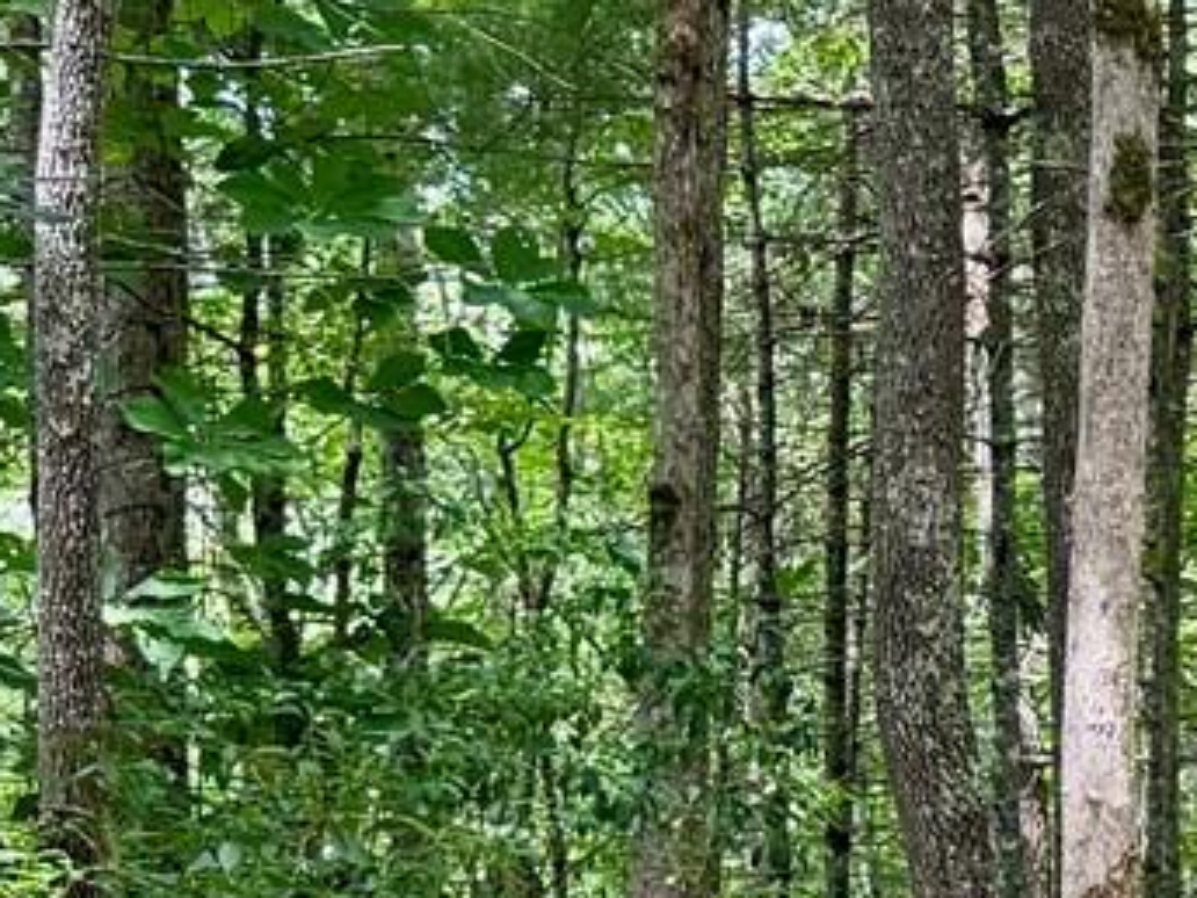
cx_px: 1987
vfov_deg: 10.4
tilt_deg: -2.9
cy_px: 386
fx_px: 4945
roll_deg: +0.5
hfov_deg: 12.8
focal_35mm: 143
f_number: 1.78
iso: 100
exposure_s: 1/153
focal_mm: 6.76
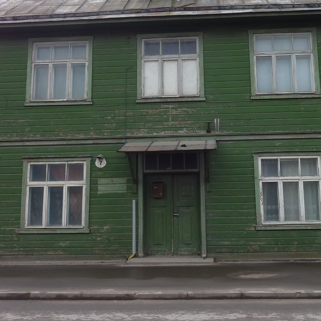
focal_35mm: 44
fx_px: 462
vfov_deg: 38.2
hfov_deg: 38.3
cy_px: 125
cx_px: 181
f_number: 4
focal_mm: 4.1
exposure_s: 1/200
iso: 80
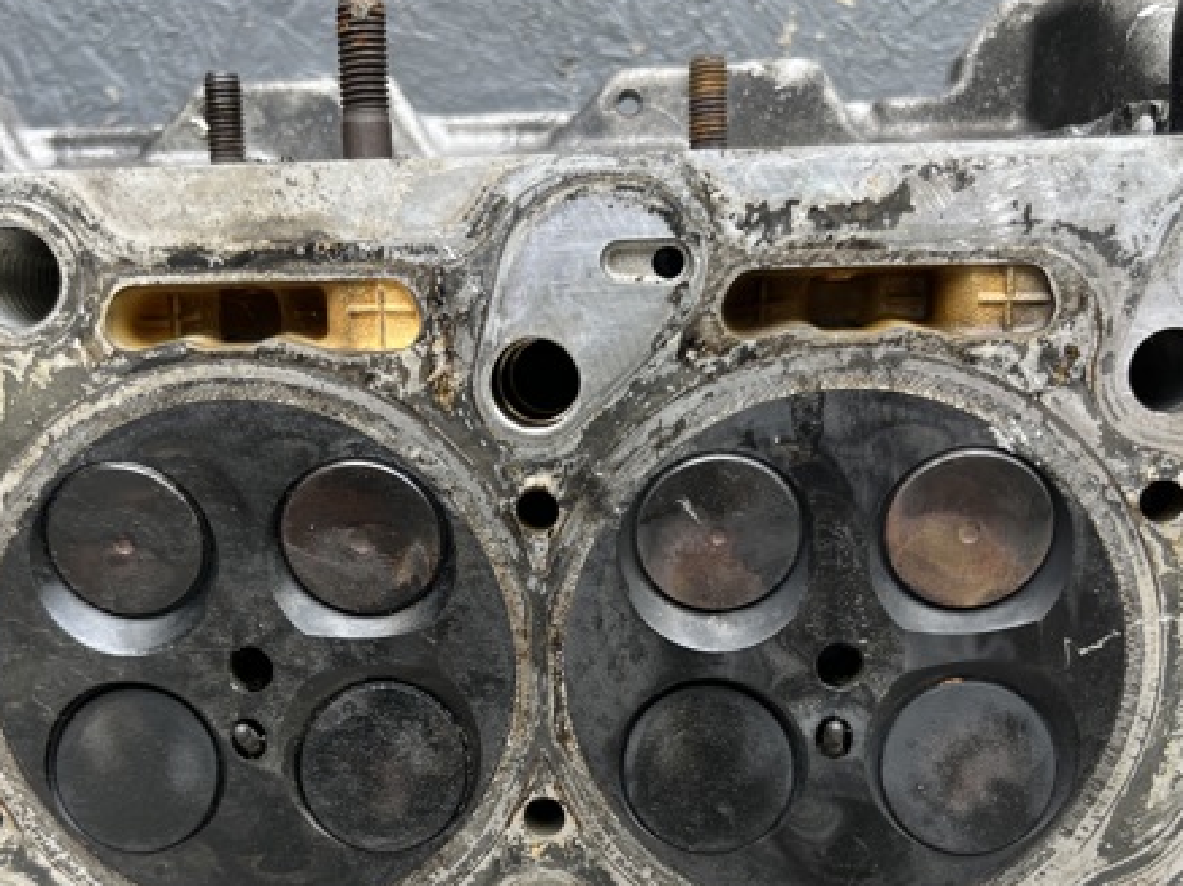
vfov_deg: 37.2
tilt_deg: -9.4
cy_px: 606
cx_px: 532
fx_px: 1298
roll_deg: +0.5
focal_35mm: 38
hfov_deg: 48.9
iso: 32
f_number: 1.6
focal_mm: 5.1
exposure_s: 1/151
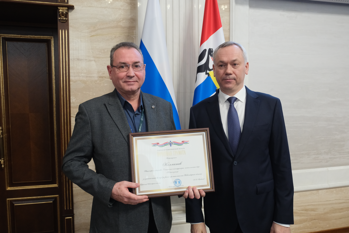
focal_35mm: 30
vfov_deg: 43.6
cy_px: 116
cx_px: 174
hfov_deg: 61.9
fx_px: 291
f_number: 3.6
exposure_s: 1/110
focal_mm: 20
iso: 2500
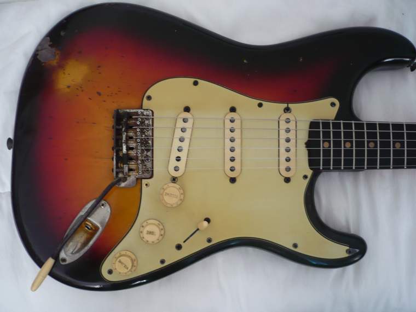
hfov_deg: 52.6
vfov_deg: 40.7
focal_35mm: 35
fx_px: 421
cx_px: 208
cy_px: 156
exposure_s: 1/20
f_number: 2.8
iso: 200
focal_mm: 5.8
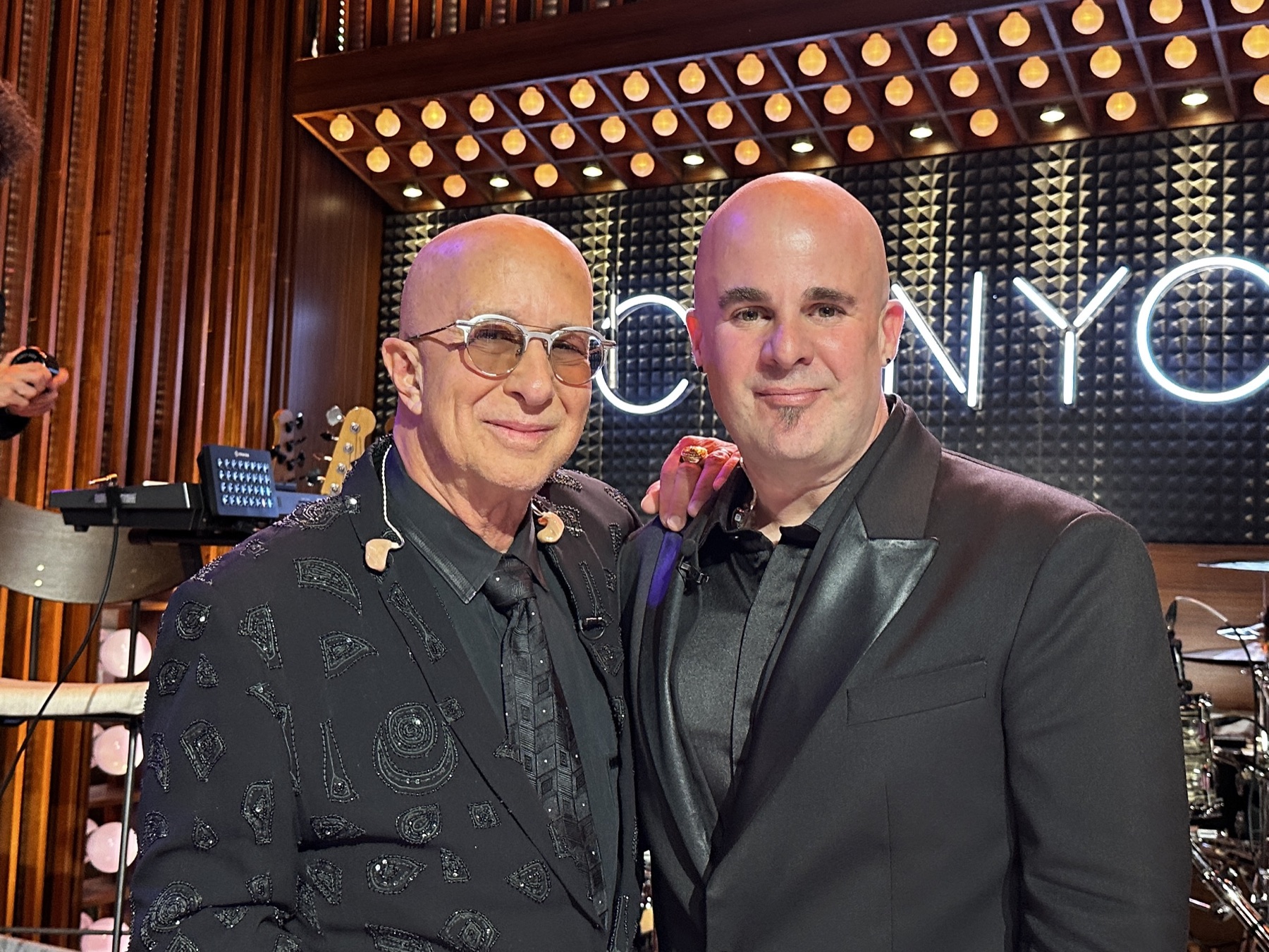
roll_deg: -2.3
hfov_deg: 71.6
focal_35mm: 24
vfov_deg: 56.8
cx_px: 634
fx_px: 880
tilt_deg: +4.6
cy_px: 476
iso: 200
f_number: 1.78
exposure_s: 1/60
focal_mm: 6.86
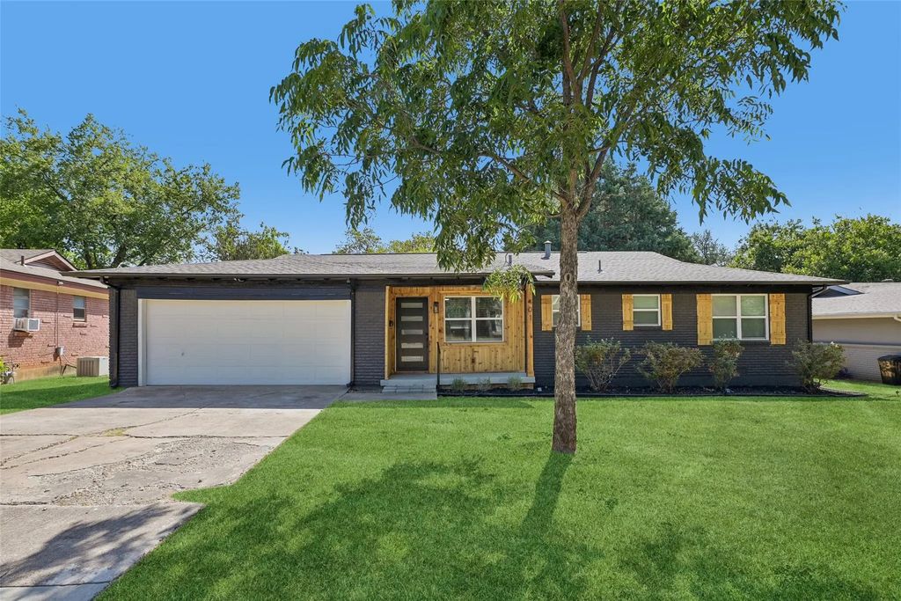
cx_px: 450
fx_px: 451
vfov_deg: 67.4
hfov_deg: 90.0
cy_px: 300
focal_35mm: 18
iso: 400
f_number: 8
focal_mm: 18
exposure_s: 1/640
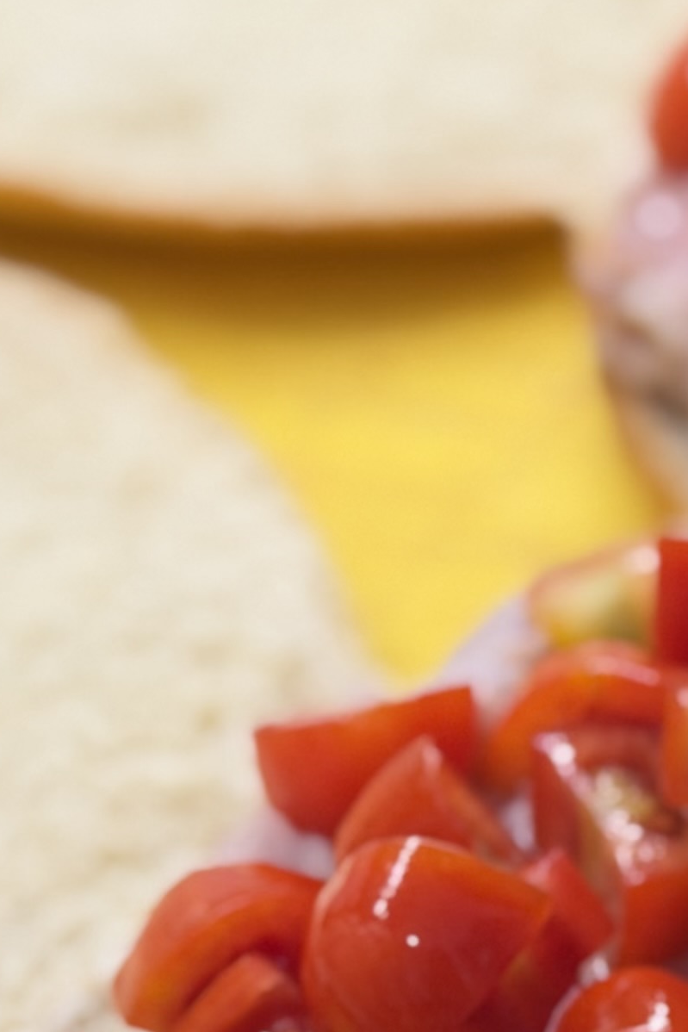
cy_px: 1446
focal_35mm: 168
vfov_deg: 11.8
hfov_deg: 8.1
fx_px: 4814
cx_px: 642
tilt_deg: -47.1
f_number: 1.78
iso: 50
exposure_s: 1/50
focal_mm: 6.76
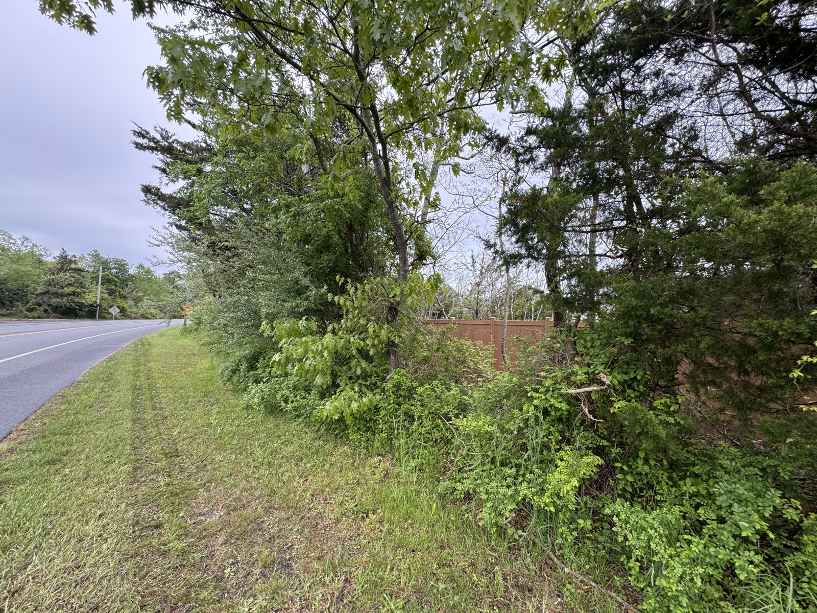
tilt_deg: +3.9
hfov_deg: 102.1
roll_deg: -0.5
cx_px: 408
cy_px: 306
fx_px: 330
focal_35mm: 14
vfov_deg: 85.7
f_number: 2.2
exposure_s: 1/99
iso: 64
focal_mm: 2.22
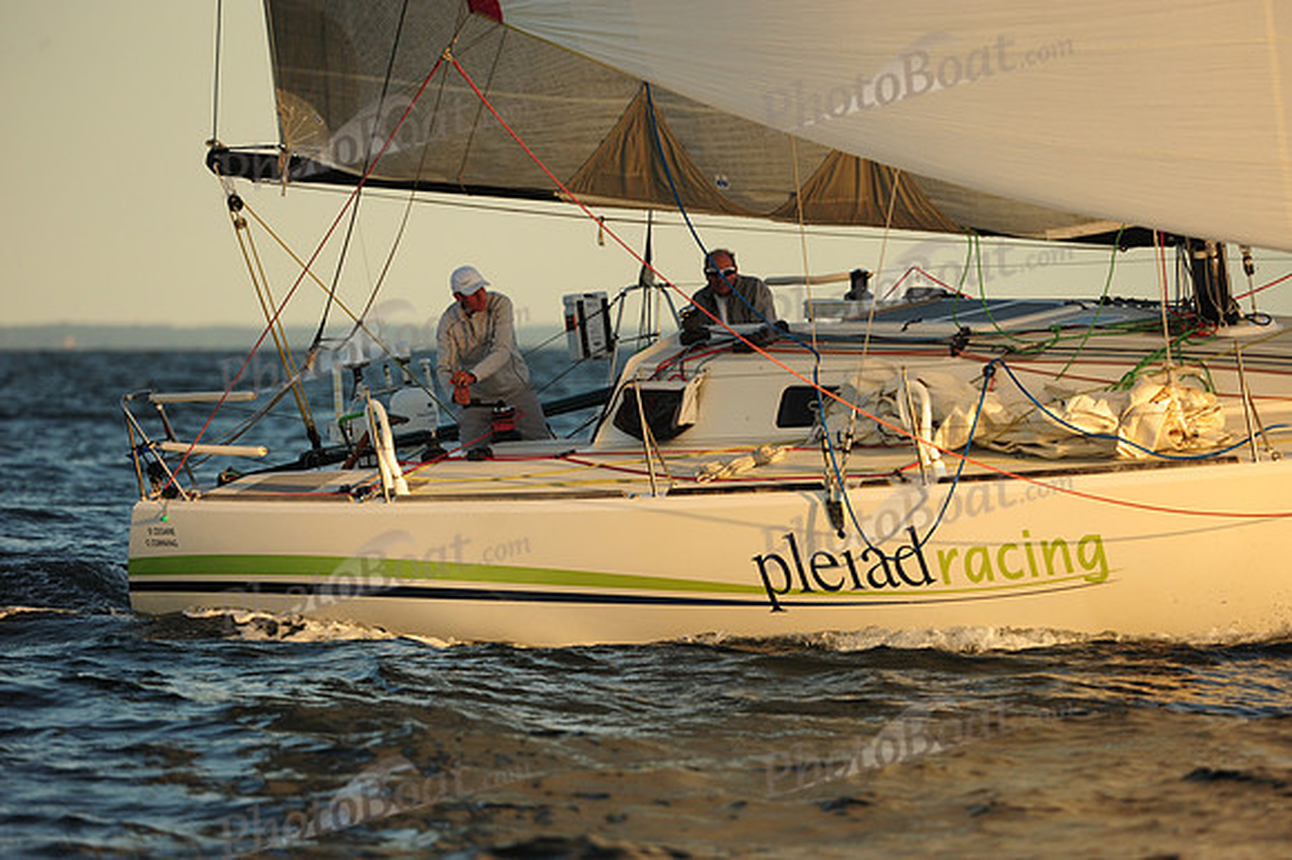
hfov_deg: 6.1
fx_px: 12195
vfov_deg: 4.0
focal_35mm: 340
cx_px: 646
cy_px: 430
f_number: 4.5
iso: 640
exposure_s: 1/1600
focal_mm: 340
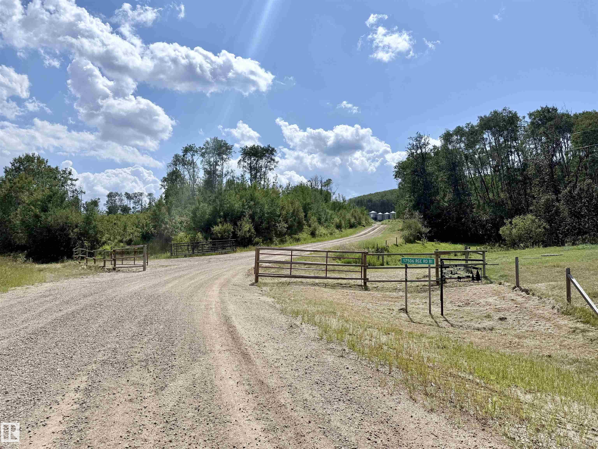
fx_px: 415
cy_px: 224
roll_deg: -0.3
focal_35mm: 24
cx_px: 299
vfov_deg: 56.8
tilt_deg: +4.2
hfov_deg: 71.6
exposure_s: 1/11905
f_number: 1.78
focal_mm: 6.76
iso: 80
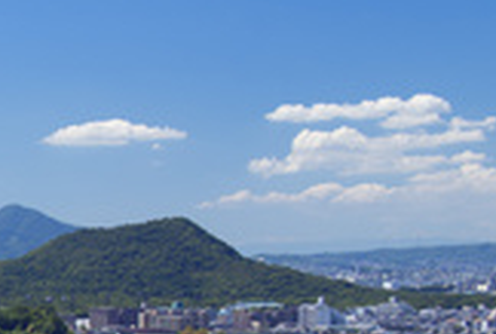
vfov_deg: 10.2
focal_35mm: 134
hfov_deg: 13.7
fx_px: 1851
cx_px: -392
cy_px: 343
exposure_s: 1/45
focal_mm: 34
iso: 100
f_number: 11
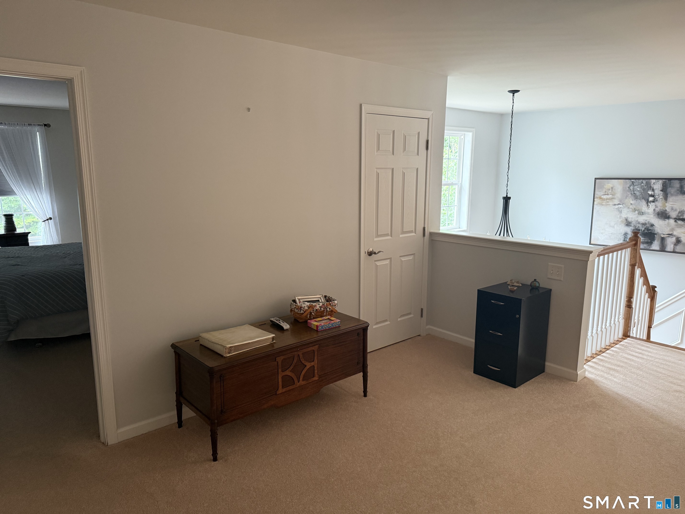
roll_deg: -0.4
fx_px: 475
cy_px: 257
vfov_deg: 56.8
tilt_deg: -8.8
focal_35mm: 24
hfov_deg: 71.6
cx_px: 342
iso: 320
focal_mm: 6.76
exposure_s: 1/60
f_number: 1.78
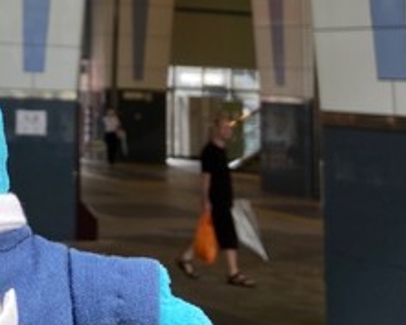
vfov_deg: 15.9
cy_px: -86
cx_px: -62
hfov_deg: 19.7
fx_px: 1106
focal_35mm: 92
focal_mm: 4.25
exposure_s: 1/122
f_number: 1.8
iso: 32
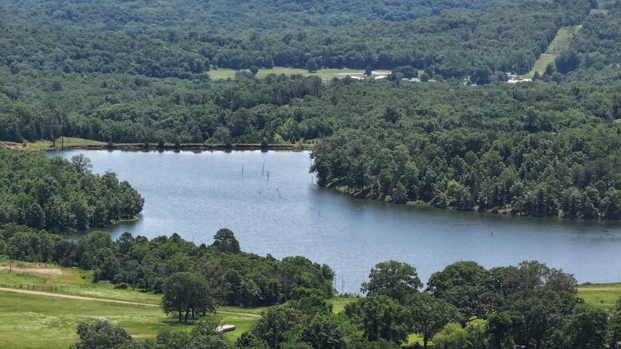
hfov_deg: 11.8
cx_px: 309
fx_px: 3013
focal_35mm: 183
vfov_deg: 6.6
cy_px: 198
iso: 100
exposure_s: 1/500
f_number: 3.4
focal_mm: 30.71
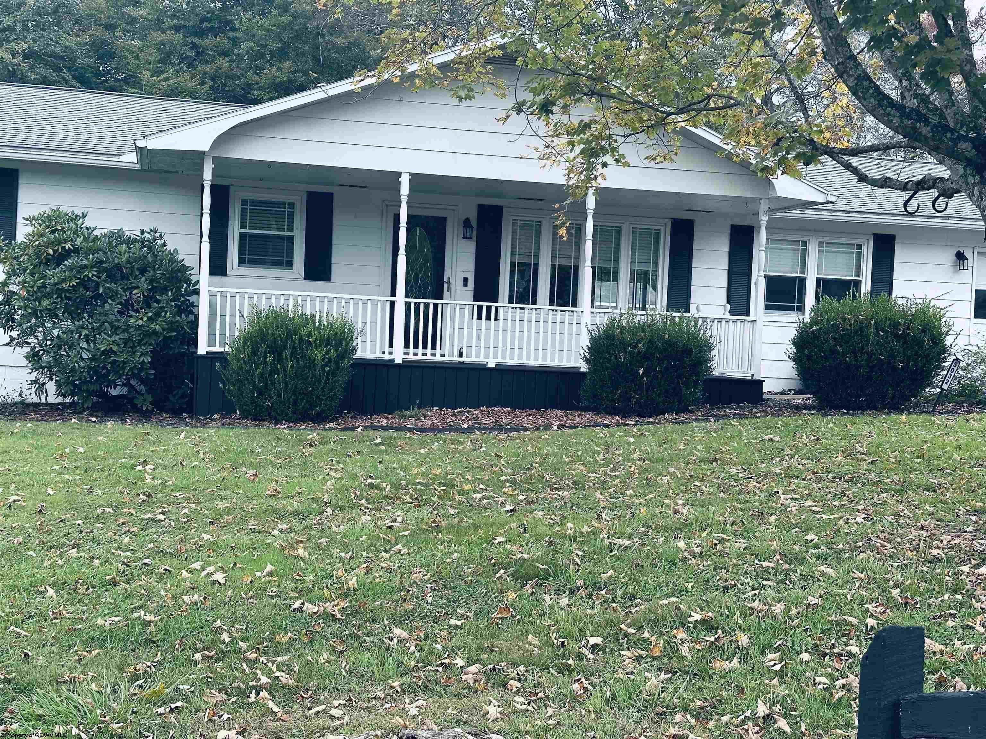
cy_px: 370
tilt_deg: -0.1
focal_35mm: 48
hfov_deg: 39.7
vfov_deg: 30.3
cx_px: 493
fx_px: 1367
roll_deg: -2.2
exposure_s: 1/501
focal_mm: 6.86
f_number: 1.78
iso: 64
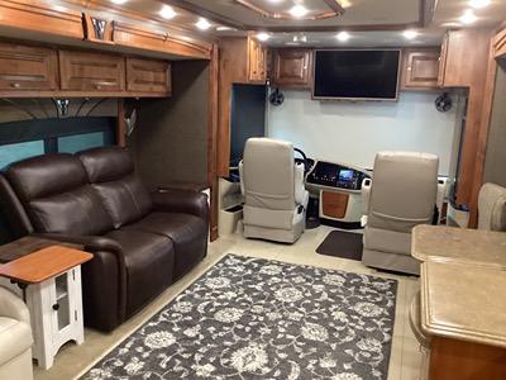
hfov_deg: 58.4
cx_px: 253
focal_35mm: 31
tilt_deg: -13.4
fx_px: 453
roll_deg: -1.4
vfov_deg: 45.4
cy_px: 190
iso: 400
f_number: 2.4
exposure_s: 1/30
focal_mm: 3.3
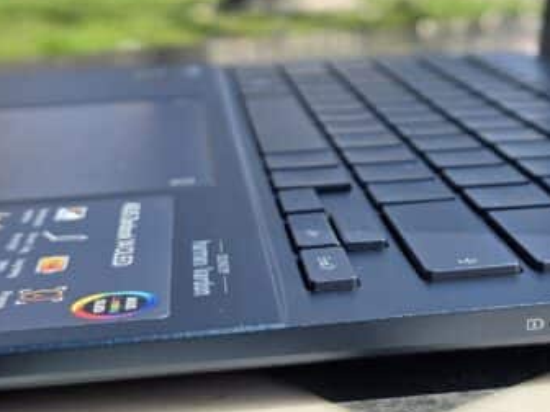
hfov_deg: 27.3
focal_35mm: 70
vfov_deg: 20.7
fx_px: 1112
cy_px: 56
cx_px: 429
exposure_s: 1/432
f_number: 1.7
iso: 12
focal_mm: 6.3
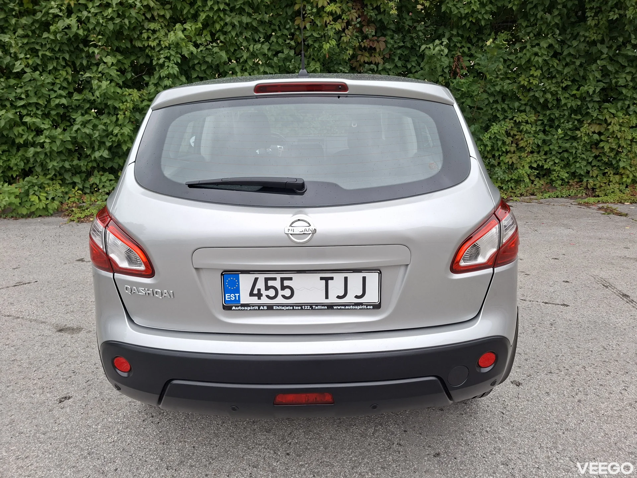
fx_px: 423
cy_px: 239
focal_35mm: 23
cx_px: 318
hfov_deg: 73.9
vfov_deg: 58.9
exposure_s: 1/120
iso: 40
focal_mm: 5.54
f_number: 1.8
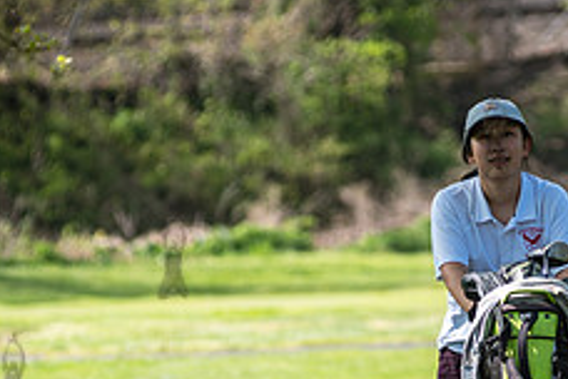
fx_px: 8472
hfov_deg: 3.8
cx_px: 433
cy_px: 364
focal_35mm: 537
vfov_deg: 2.6
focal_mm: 185
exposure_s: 1/640
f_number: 4
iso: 100
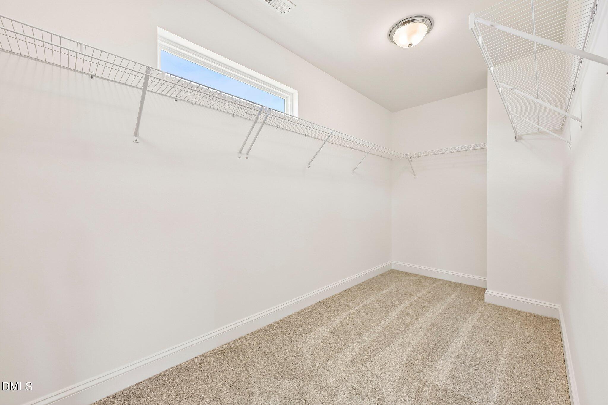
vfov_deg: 81.2
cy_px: 202
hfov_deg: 104.3
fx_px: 236
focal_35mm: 14
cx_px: 304
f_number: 8
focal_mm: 14
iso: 125
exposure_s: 1/40
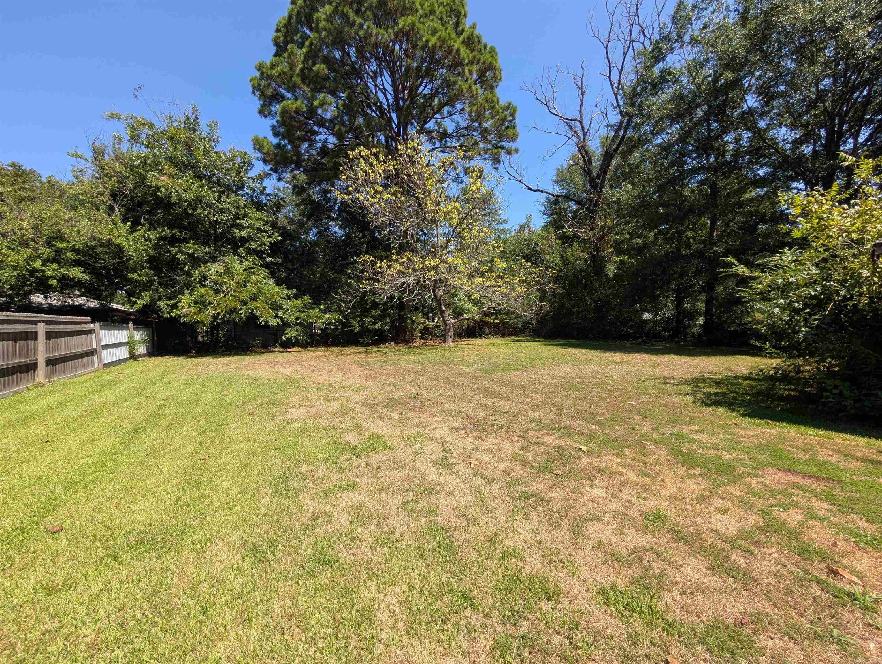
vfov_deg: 94.6
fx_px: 306
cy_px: 332
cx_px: 441
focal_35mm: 12
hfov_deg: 110.5
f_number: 1.7
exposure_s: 1/1330
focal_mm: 2.02
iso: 53
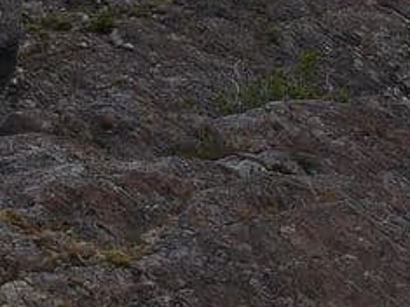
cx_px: 223
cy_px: -143
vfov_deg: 3.1
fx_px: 5730
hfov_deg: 4.1
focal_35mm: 484
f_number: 4
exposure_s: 1/640
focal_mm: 30.1
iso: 80
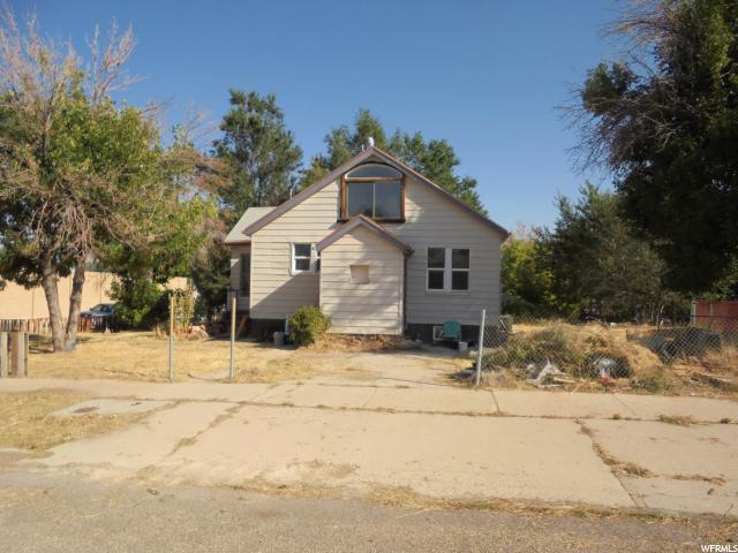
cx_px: 369
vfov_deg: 53.1
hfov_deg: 67.3
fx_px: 554
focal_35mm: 26
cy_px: 276
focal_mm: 4.6
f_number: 11.5
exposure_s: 1/100
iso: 100
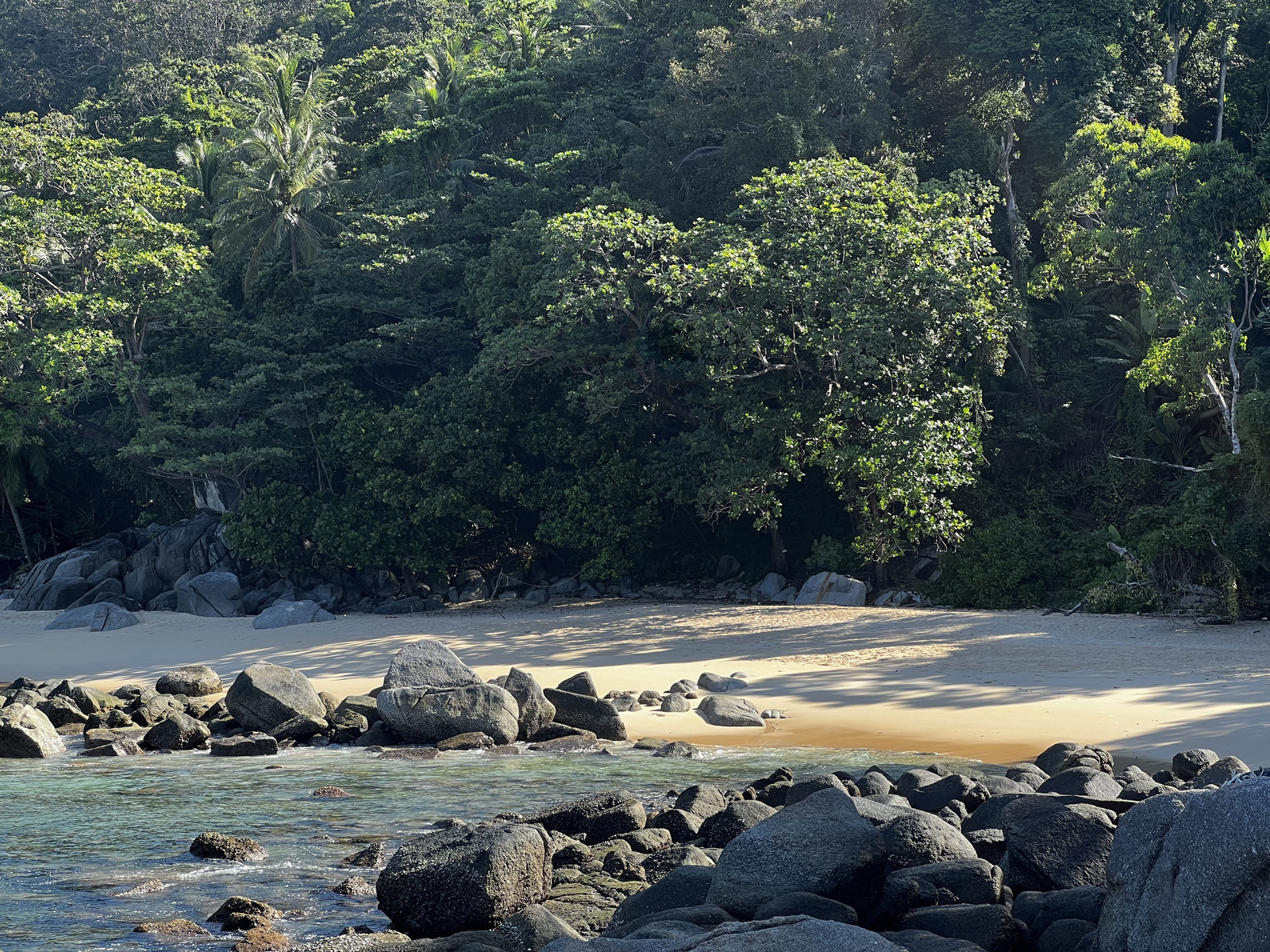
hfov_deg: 25.3
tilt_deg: +2.4
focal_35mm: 77
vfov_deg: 19.1
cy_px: 476
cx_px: 635
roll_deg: +0.3
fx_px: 2825
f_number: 2.8
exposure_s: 1/147
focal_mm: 9
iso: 32
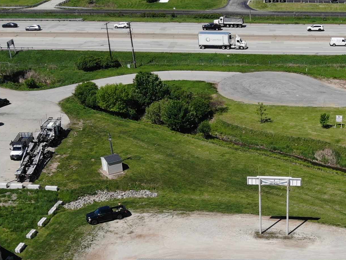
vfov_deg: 23.9
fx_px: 600
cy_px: 218
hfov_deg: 31.4
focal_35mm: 60
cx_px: 276
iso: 100
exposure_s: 1/1433
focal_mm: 4.5
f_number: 2.8
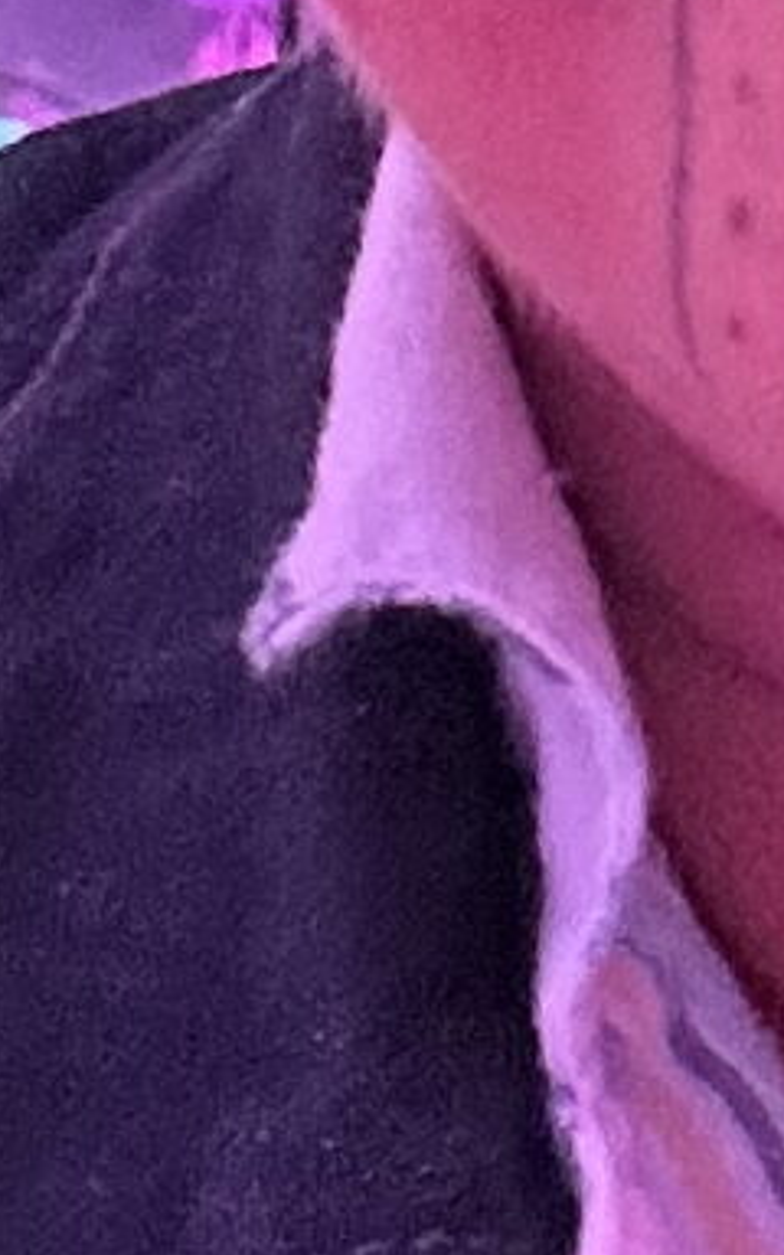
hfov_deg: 6.2
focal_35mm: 212
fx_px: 7248
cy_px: -1010
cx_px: 918
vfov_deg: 9.4
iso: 400
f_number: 1.9
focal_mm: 2.69
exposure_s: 1/30
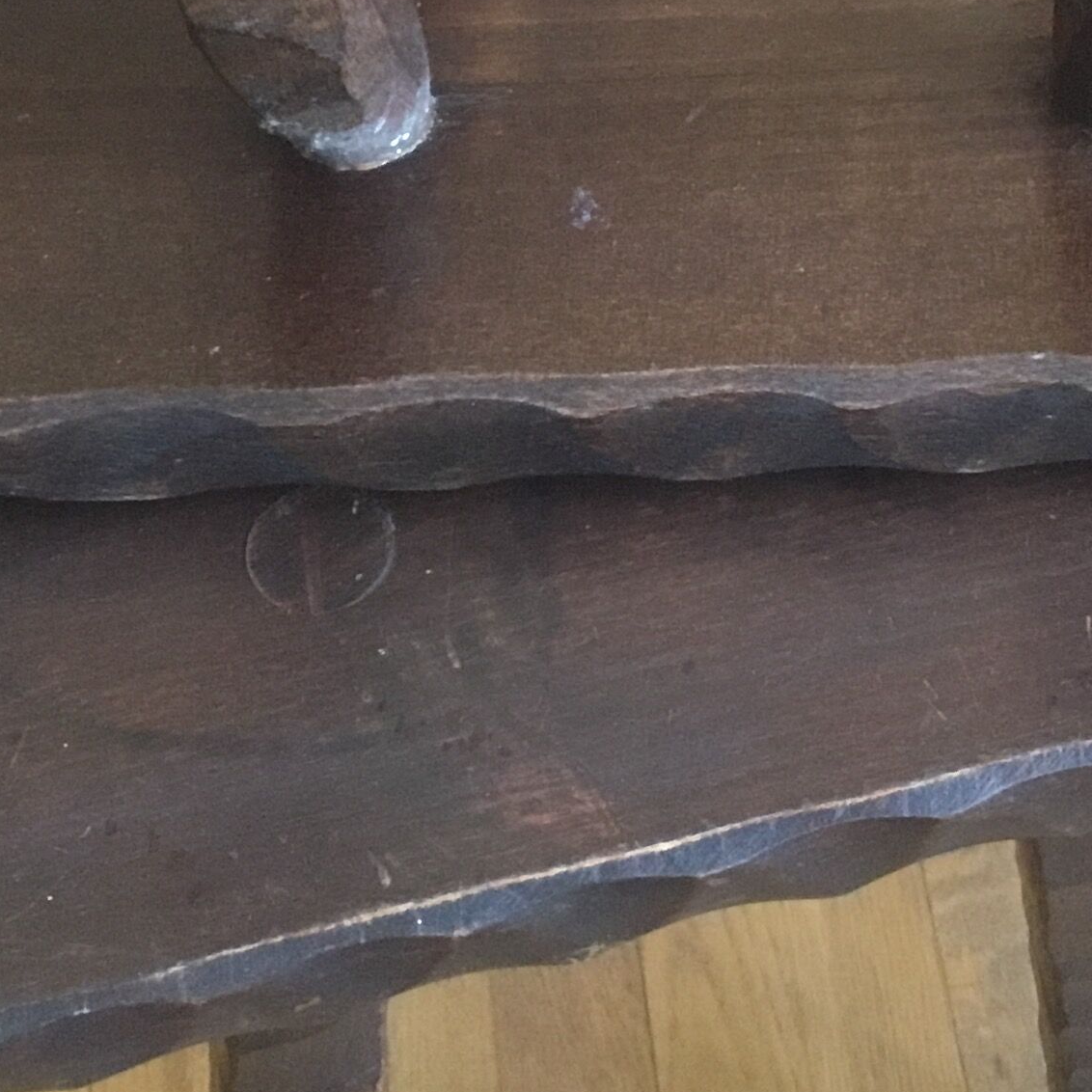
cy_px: 126
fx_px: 2820
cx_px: 691
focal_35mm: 79
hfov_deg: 21.9
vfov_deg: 21.5
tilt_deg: -50.2
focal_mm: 3.3
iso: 250
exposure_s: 1/17
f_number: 2.4
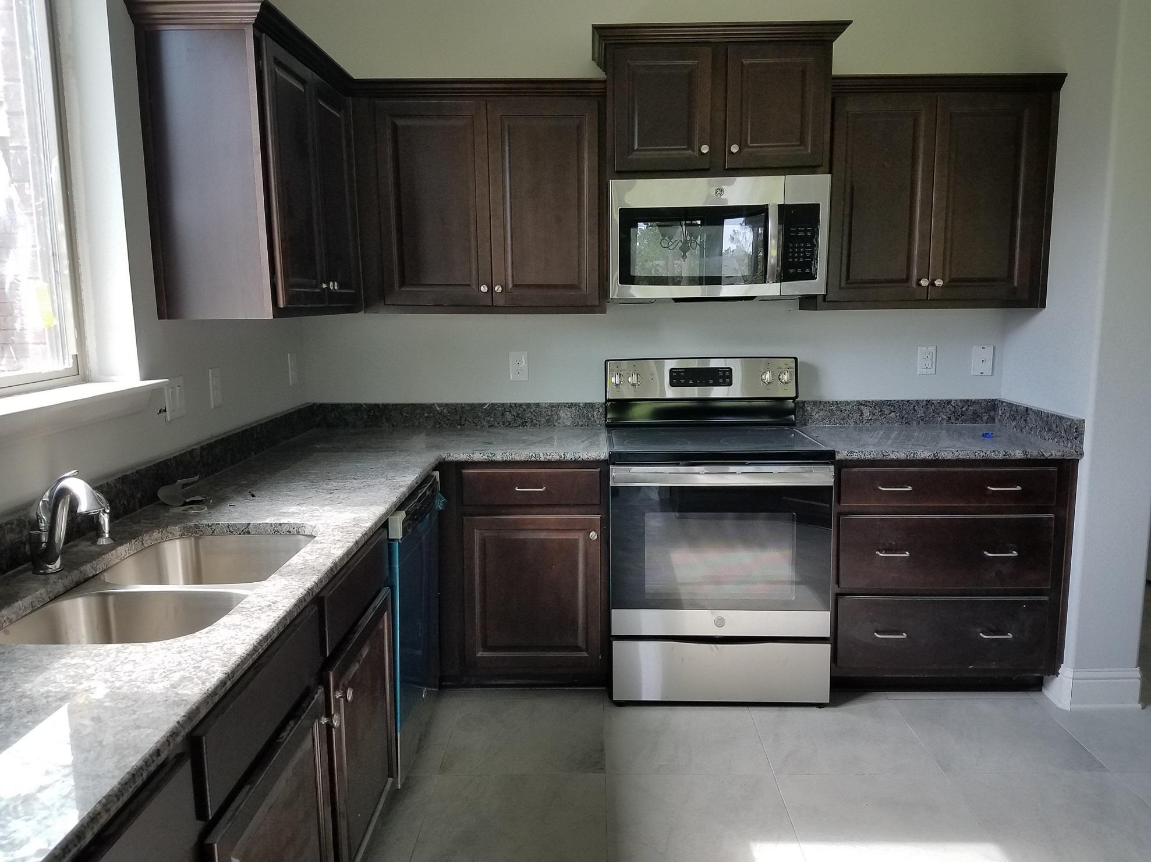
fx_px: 864
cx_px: 576
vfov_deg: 53.0
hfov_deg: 67.3
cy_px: 431
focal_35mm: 26
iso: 64
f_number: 1.7
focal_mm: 4.2
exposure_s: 1/120
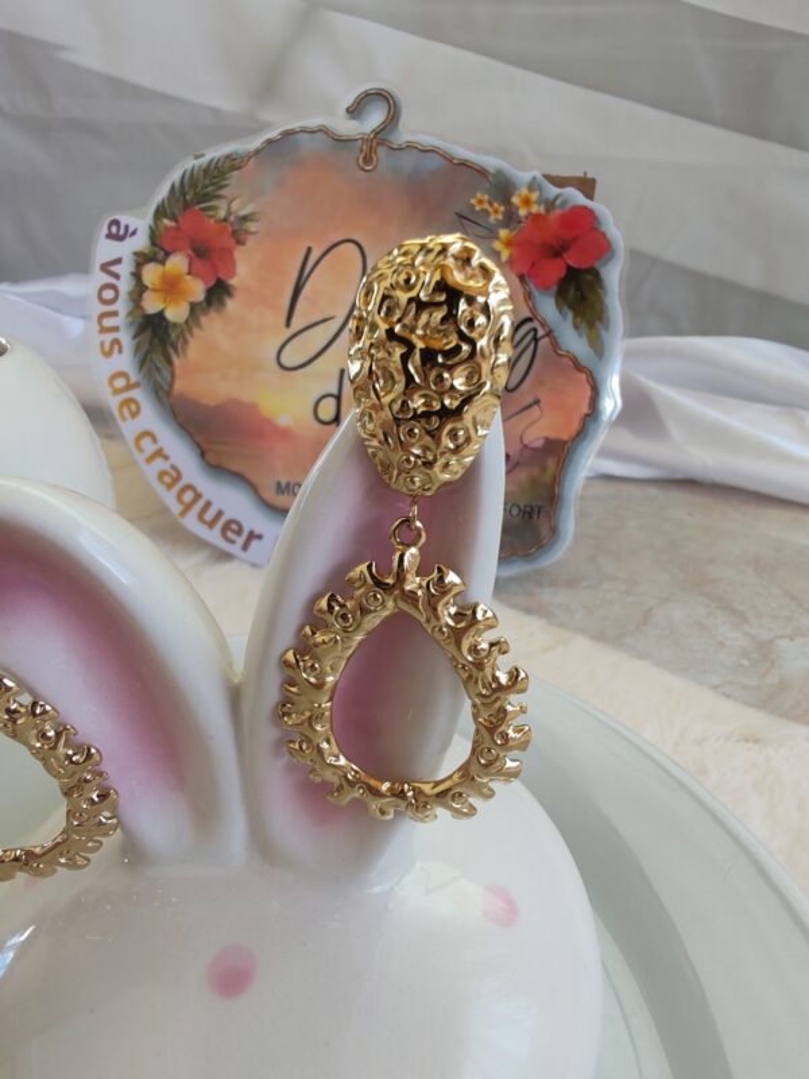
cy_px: 540
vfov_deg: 76.4
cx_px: 404
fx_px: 686
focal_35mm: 22
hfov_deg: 61.1
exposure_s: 1/50
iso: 80
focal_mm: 1.96
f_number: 2.2
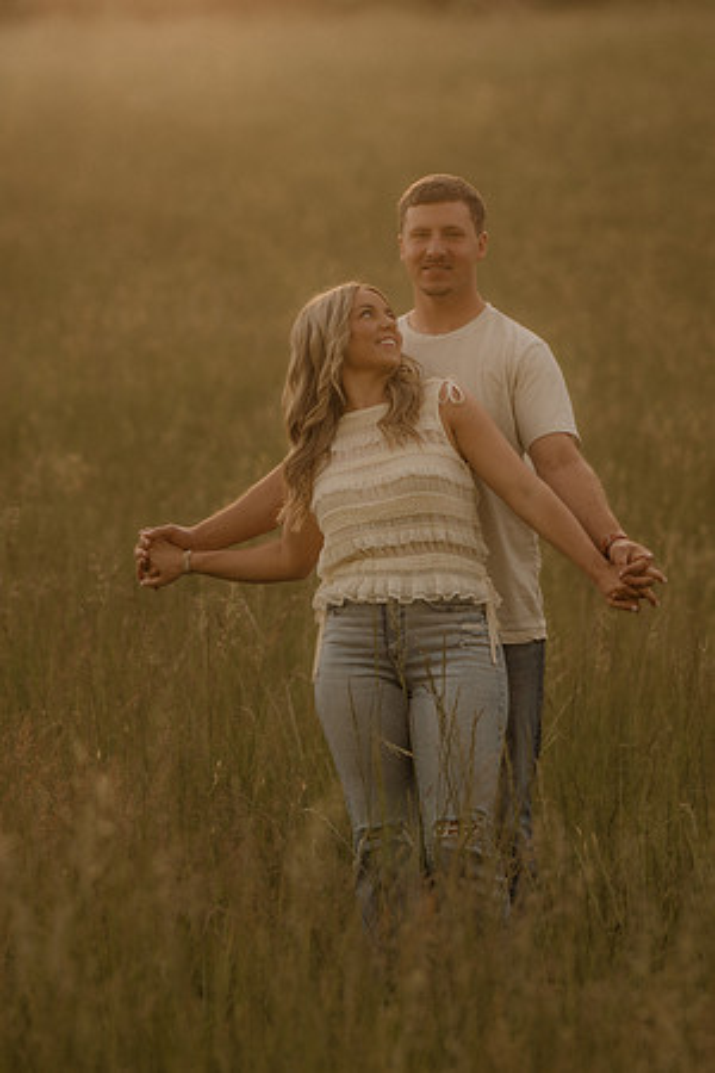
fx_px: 3783
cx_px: 358
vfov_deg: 16.1
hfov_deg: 10.8
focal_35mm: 127
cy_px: 536
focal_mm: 85
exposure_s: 1/1250
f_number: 2
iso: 250
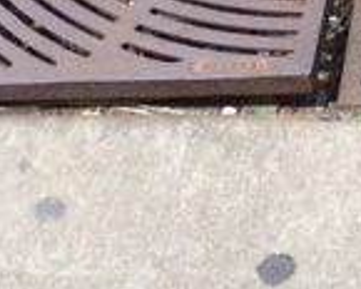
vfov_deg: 10.8
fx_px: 1336
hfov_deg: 14.4
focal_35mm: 125
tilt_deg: -40.1
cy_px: -366
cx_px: 533
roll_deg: +4.5
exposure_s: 1/707
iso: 32
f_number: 2.2
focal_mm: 4.15
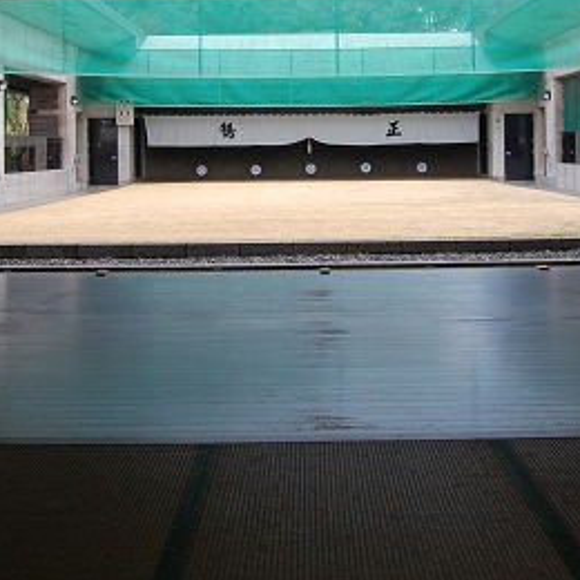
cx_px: 307
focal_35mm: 53
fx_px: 1005
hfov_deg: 32.2
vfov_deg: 31.6
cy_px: 136
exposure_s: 1/160
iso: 800
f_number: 6.3
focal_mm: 18
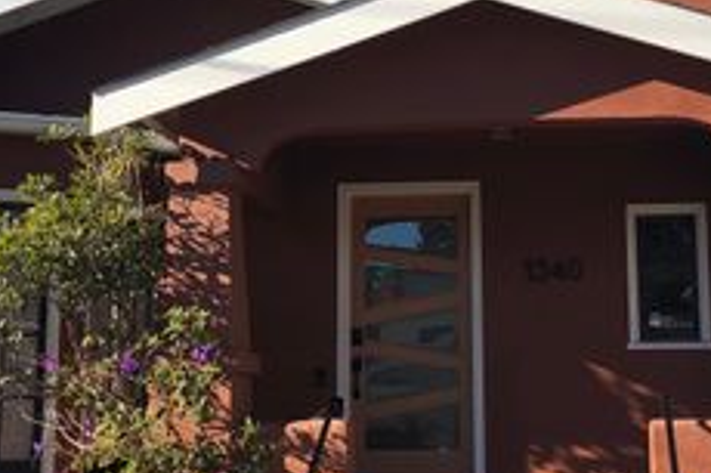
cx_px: 467
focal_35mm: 76
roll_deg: +1.2
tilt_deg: +9.6
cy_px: 176
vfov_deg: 17.9
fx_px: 1500
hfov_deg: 26.5
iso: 20
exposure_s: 1/906
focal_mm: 3.99
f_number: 1.8
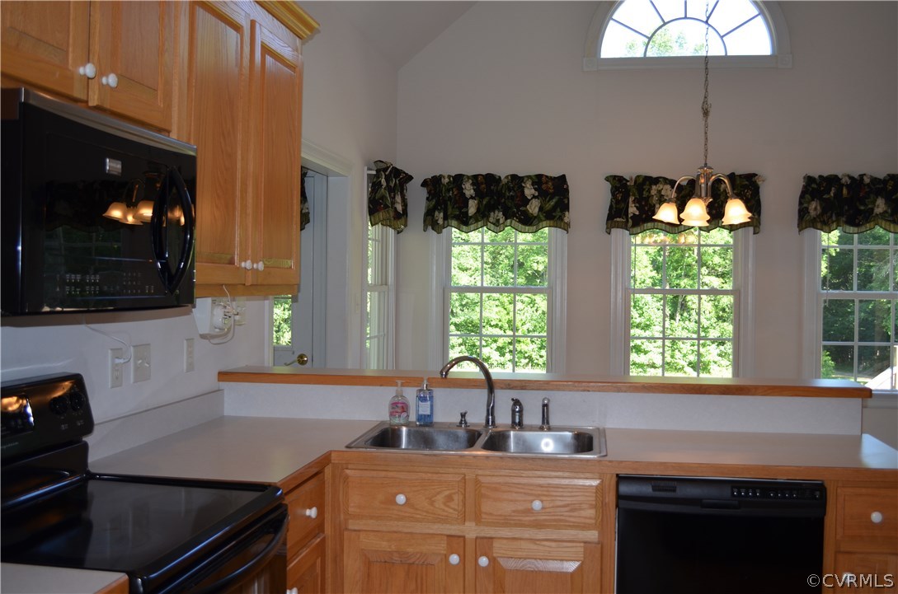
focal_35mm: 36
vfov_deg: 36.7
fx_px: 896
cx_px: 449
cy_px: 297
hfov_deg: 53.2
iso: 280
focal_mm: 24
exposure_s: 1/125
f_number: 4
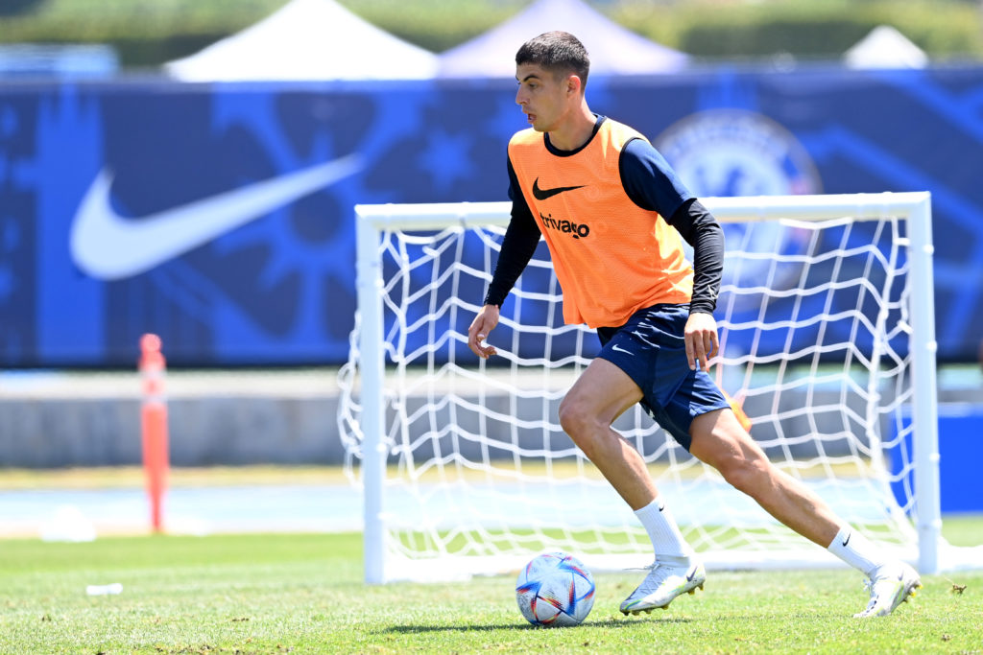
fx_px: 10923
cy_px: 328
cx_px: 492
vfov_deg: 3.4
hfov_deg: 5.2
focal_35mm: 400
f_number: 4
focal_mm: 400
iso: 640
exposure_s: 1/1600
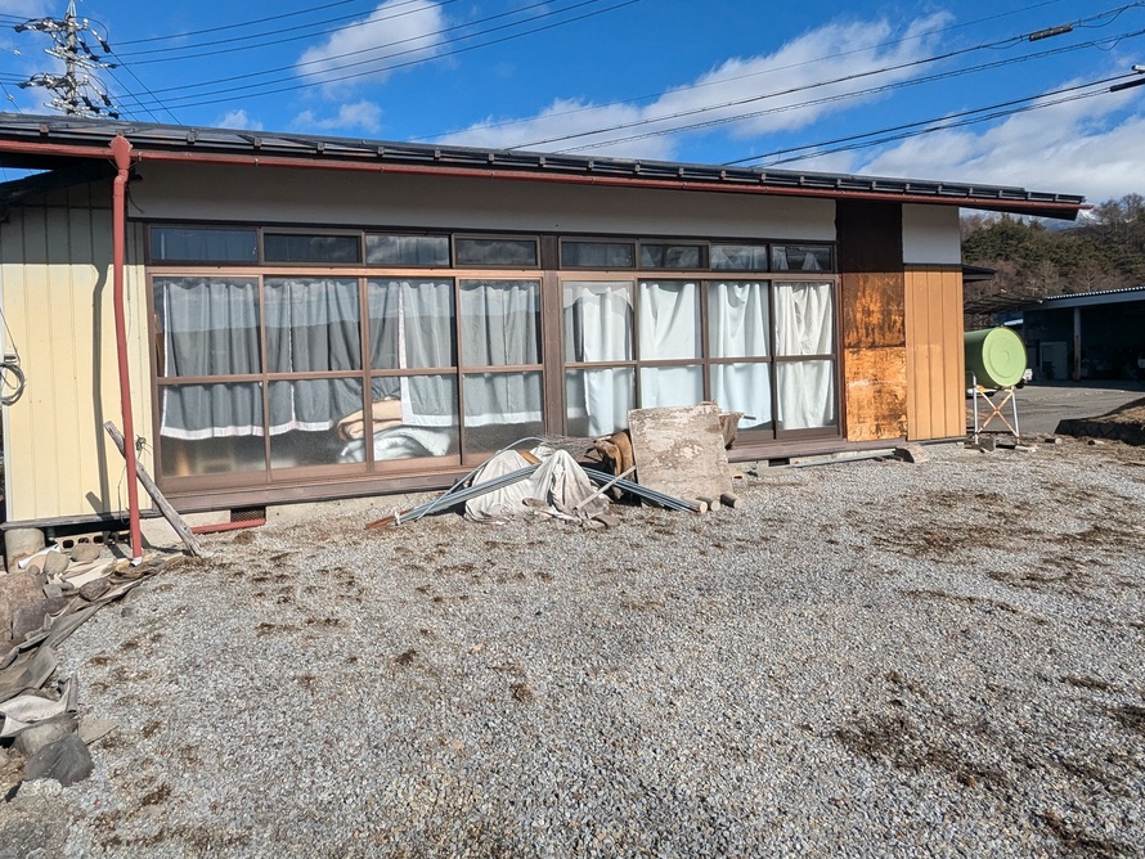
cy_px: 381
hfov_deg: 73.8
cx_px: 525
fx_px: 761
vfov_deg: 58.8
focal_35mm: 23
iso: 49
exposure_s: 1/3205
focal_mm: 2.35
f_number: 2.2
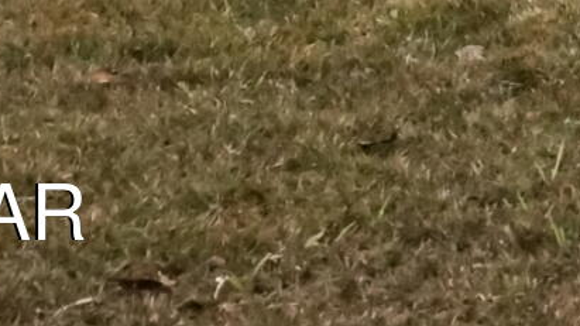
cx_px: 1734
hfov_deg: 8.1
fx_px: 3521
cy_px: -1066
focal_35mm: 229
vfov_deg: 4.7
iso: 3200
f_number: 8
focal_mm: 20
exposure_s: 1/2000
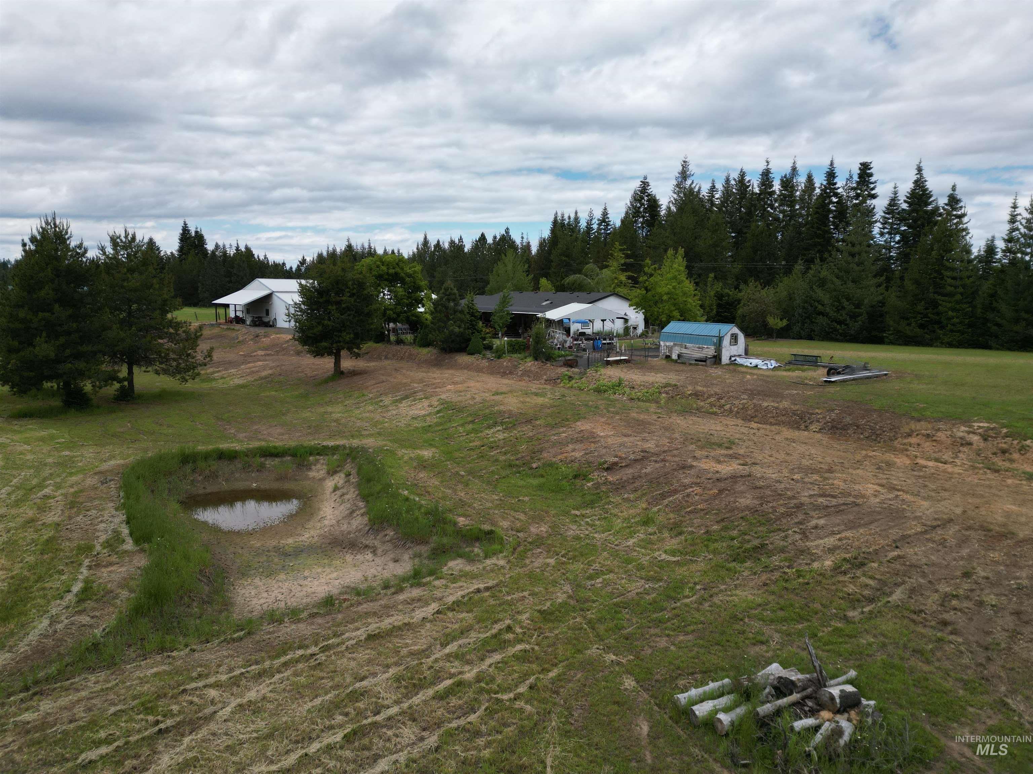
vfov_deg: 56.8
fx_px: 716
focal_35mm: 24
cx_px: 516
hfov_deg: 71.6
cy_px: 387
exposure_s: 1/4000
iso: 130
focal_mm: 6.72
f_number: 1.7
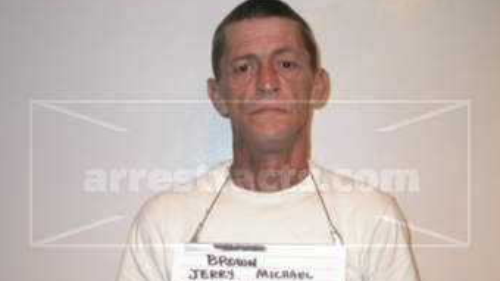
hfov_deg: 33.8
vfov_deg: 19.4
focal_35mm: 62
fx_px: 822
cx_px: 251
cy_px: 174
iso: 100
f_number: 3
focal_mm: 11.6
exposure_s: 1/60.3
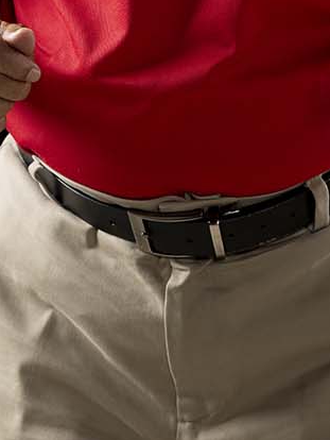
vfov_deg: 5.6
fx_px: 4457
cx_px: 219
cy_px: -89
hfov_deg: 4.2
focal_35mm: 351
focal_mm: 105
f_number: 5.6
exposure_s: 1/160
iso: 100
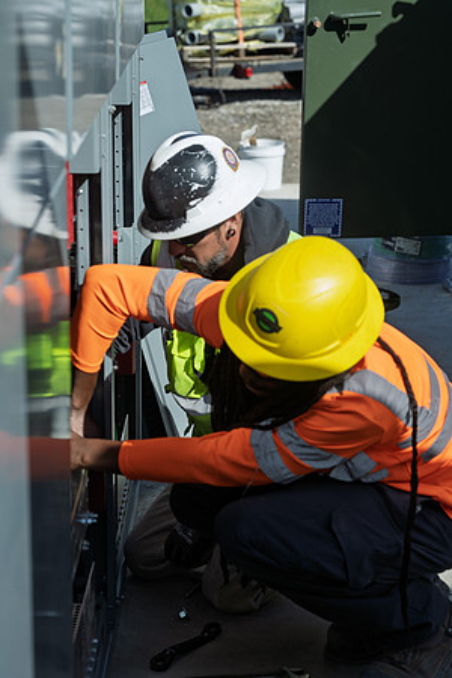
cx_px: 226
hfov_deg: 16.1
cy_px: 339
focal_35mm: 85
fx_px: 1601
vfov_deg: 23.9
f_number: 5.6
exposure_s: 1/1250
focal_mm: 85
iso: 200
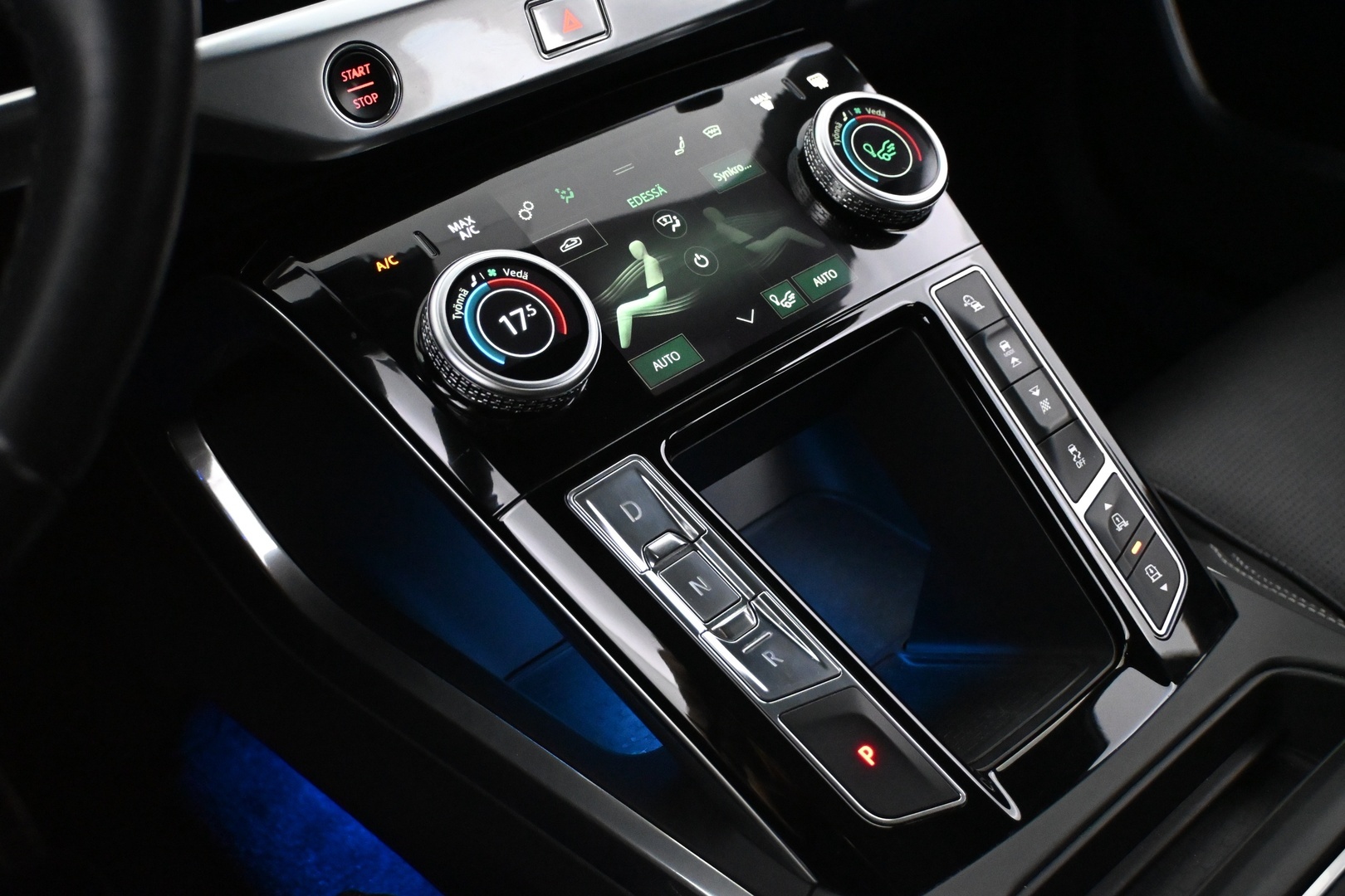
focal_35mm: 42
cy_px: 448
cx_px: 672
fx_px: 1569
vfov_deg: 31.9
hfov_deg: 46.4
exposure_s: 1/60
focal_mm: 28
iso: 8000
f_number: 4.5
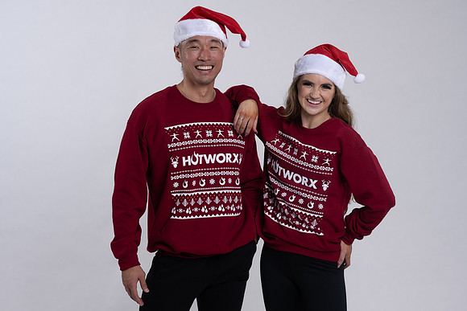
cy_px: 156
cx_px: 234
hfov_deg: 23.9
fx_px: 1103
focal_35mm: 85
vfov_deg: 16.1
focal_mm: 85
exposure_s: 1/125
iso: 125
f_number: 4
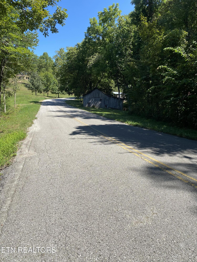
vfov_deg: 67.3
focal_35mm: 26
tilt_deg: -5.8
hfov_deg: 53.1
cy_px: 131
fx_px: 197
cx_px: 98
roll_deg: +0.0
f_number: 1.8
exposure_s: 1/1504
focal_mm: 4.25
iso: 32
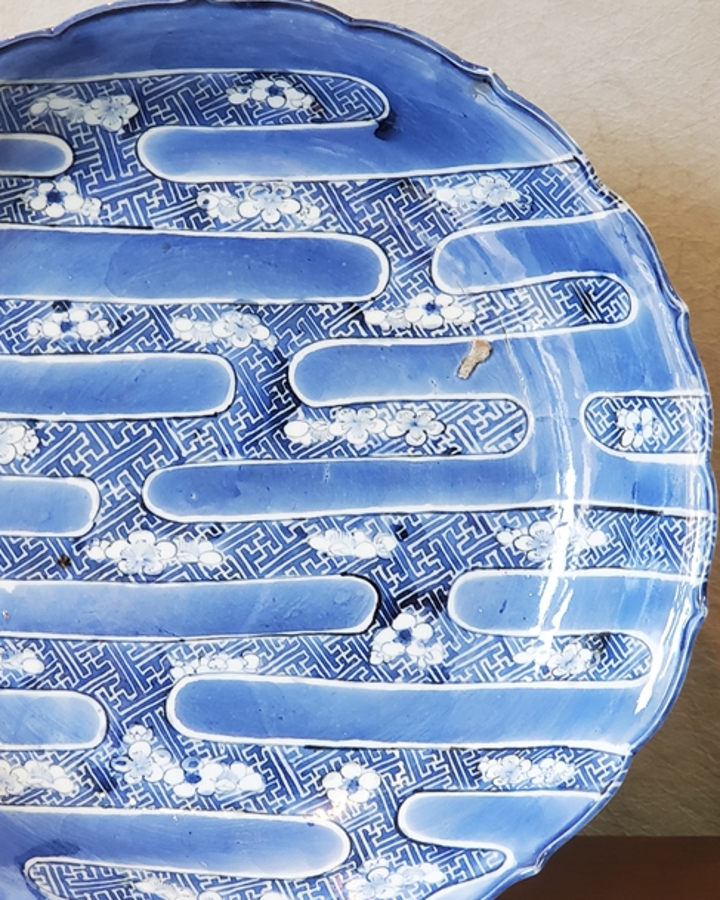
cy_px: 483
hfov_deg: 19.1
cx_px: 234
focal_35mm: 80
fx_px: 2131
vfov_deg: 23.8
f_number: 2.4
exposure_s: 1/17
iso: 250
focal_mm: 6
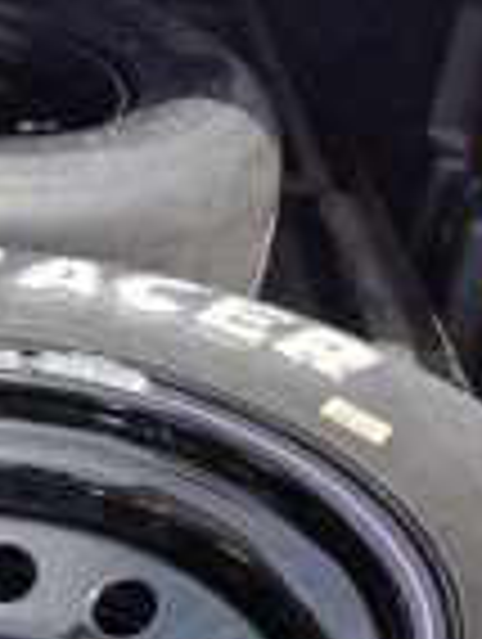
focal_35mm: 91
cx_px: -23
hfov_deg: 15.9
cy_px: 567
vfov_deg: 21.1
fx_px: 1684
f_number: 1.7
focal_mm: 4.71
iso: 100
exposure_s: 1/1244
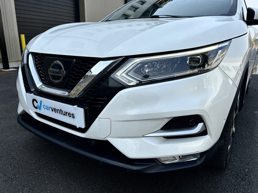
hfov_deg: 67.3
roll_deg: +0.2
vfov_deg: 53.1
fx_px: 194
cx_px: 129
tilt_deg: -14.4
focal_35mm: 26
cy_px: 96
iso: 50
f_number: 1.5
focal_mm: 5.7
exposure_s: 1/2123
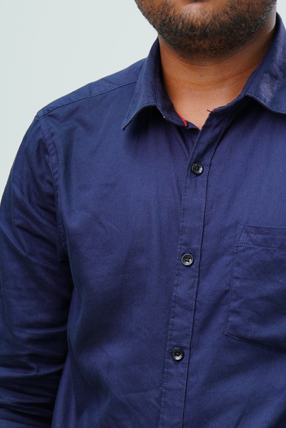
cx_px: 209
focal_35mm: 176
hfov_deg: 7.8
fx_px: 2095
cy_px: 165
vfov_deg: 11.7
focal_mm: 61
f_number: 6.3
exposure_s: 1/200
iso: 100
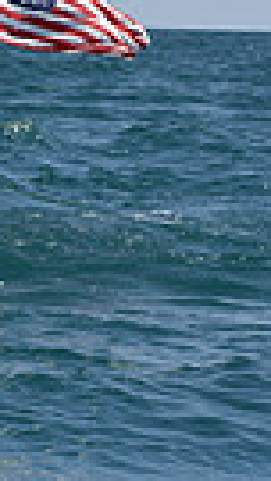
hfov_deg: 3.2
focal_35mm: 368
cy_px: -141
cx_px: -735
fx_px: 4698
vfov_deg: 5.8
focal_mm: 82
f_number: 7.1
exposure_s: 1/1600
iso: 250
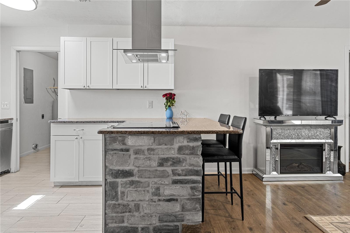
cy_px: 116
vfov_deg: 53.1
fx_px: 233
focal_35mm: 24
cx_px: 175
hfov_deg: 73.8
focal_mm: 24
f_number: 6.3
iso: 1600
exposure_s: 1/13
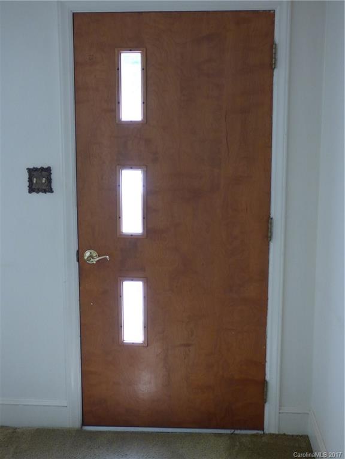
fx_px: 598
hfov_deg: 32.2
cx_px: 172
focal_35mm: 45
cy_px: 230
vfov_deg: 42.1
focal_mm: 7.79
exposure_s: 1/50
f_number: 3.7
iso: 400
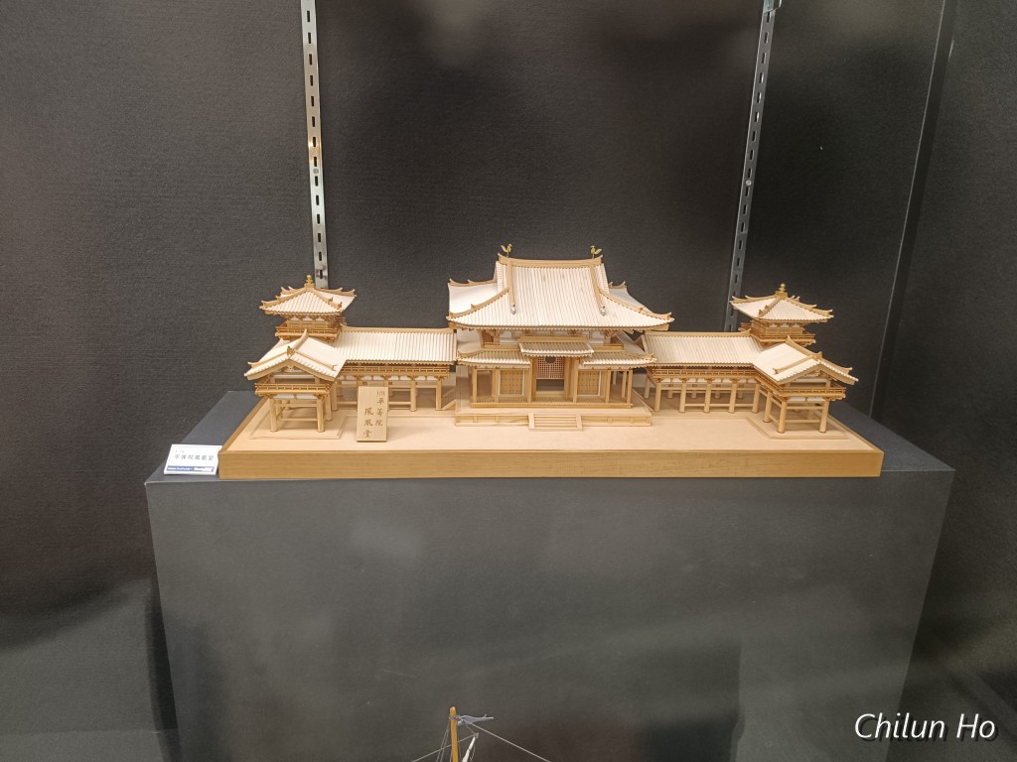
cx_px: 508
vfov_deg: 56.8
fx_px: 705
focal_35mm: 24
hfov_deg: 71.6
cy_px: 381
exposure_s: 1/50
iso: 752
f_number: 1.65
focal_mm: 6.14
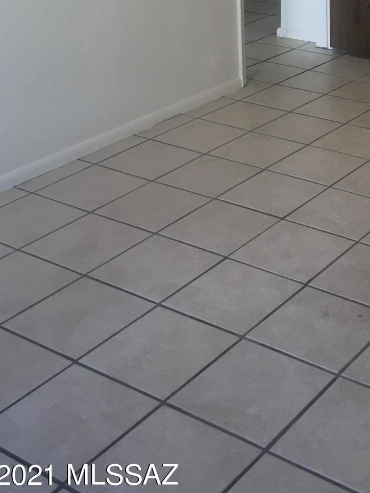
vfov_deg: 30.2
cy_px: 10
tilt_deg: -14.4
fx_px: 855
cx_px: 354
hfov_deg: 23.6
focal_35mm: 60
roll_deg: +0.3
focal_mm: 4.15
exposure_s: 1/30
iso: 40
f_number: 2.2
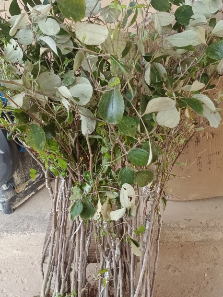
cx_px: 116
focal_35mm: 43
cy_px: 188
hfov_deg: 33.6
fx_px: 369
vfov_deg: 43.5
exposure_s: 1/100
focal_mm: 4.71
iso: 509
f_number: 1.79
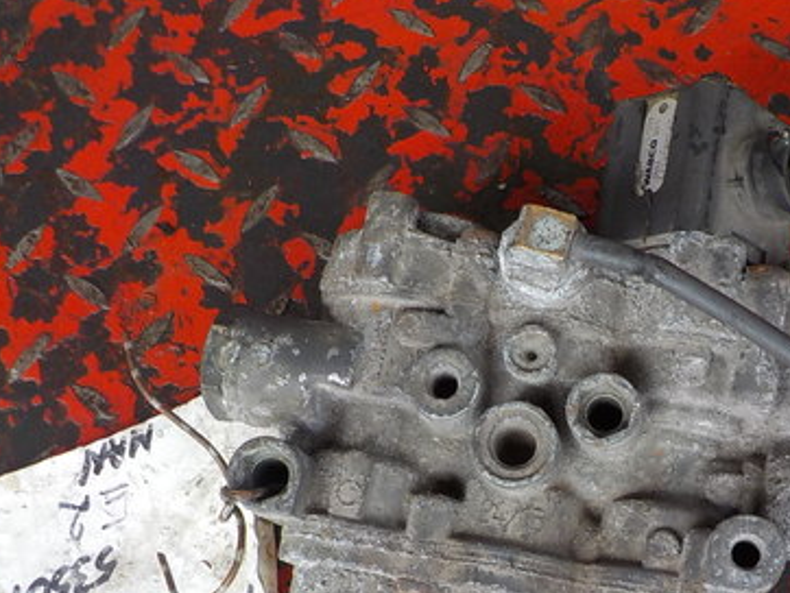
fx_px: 1210
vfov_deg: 27.2
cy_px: 438
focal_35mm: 53
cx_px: 594
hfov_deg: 35.3
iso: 125
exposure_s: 1/125
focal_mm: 4.1
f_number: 3.3
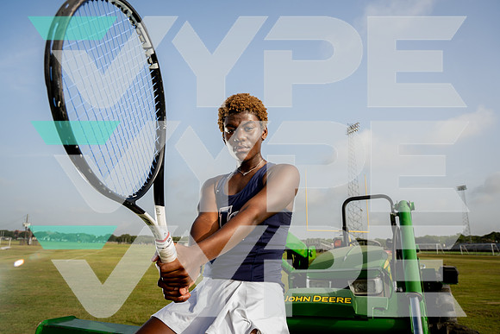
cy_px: 167
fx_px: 333
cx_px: 250
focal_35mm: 24
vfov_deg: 53.2
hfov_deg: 73.7
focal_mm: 24
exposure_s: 1/200
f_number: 6.3
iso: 50
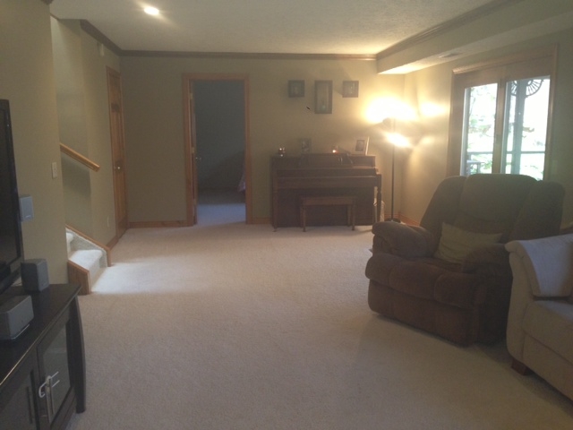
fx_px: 546
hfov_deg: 55.4
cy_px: 215
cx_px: 286
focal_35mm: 33
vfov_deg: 42.9
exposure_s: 1/20
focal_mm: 4.13
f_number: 2.4
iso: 160
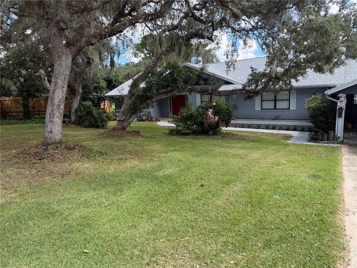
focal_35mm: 24
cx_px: 178
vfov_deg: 56.8
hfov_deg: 71.6
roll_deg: +3.4
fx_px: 248
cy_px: 134
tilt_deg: -9.7
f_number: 1.78
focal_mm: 6.76
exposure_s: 1/1075
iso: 100
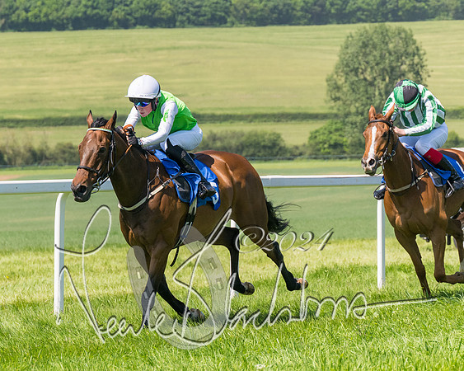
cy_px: 199
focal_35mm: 213
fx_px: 2918
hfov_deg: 9.1
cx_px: 106
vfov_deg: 7.3
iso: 400
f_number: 5
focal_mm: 98
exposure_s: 1/2500
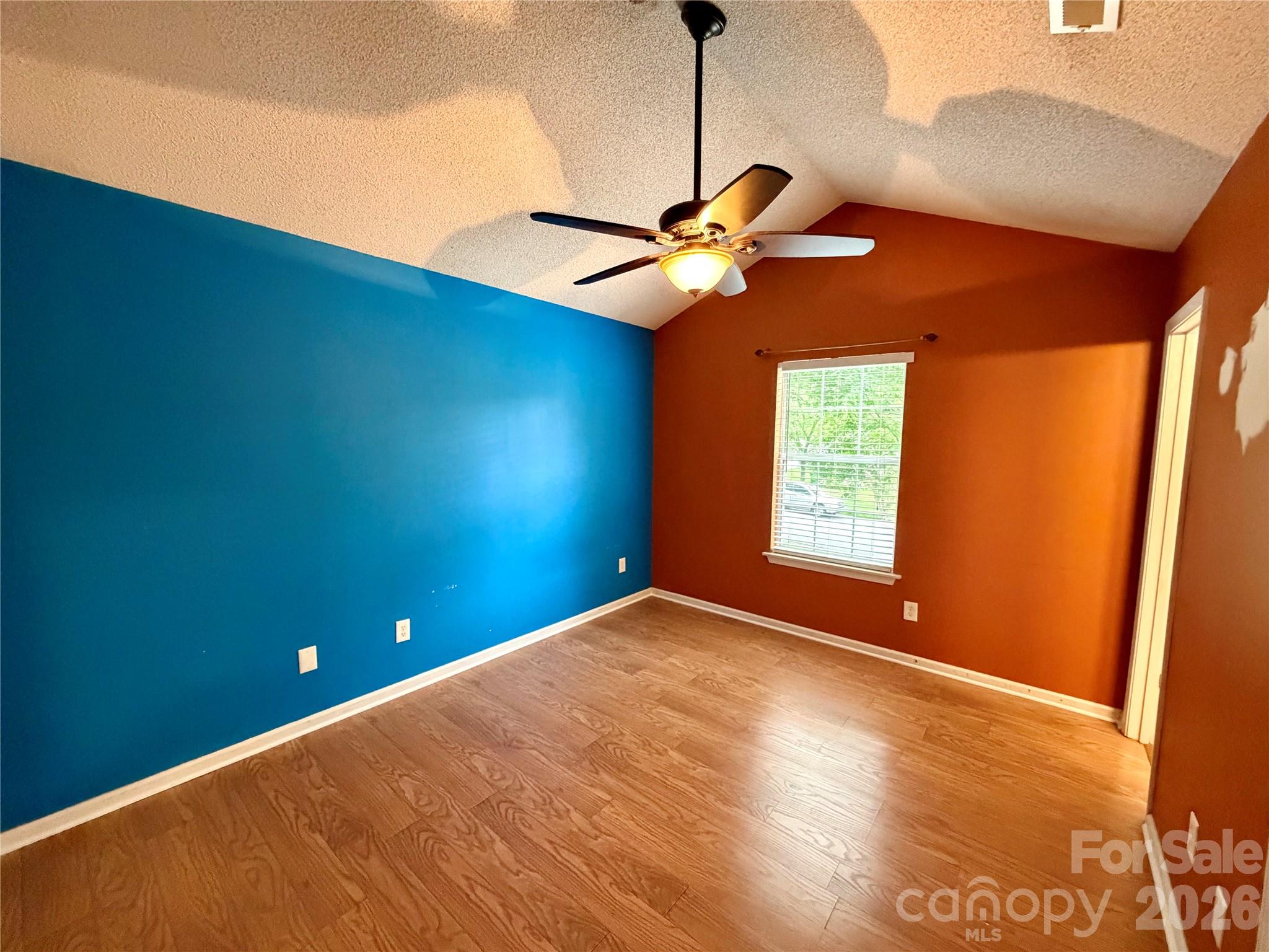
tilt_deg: -5.4
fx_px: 513
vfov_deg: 85.7
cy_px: 476
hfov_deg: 102.1
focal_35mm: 14
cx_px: 634
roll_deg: -0.1
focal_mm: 2.22
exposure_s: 1/60
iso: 1000
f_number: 2.2
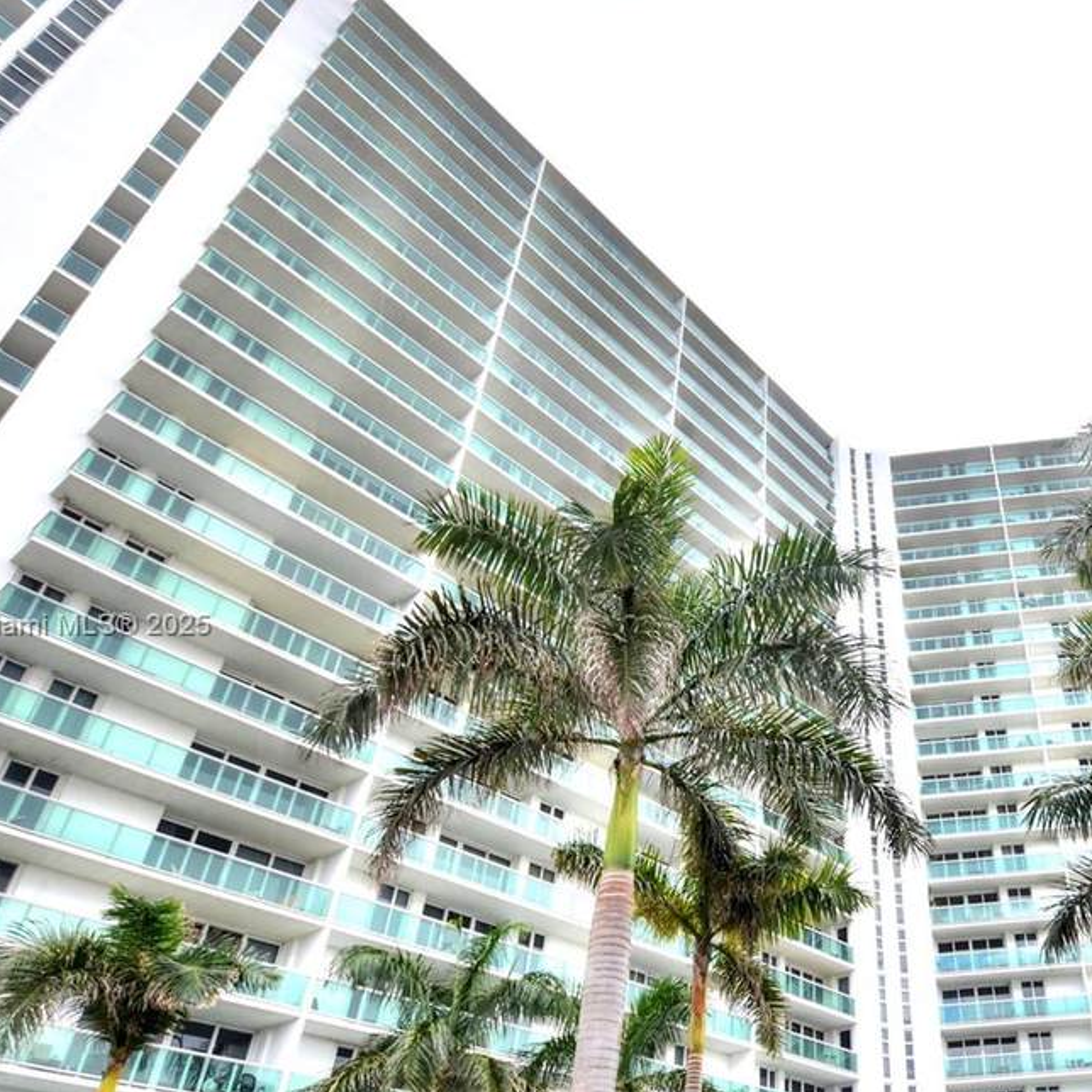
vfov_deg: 58.8
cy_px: 627
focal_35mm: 27
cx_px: 861
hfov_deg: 55.3
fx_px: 964
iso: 100
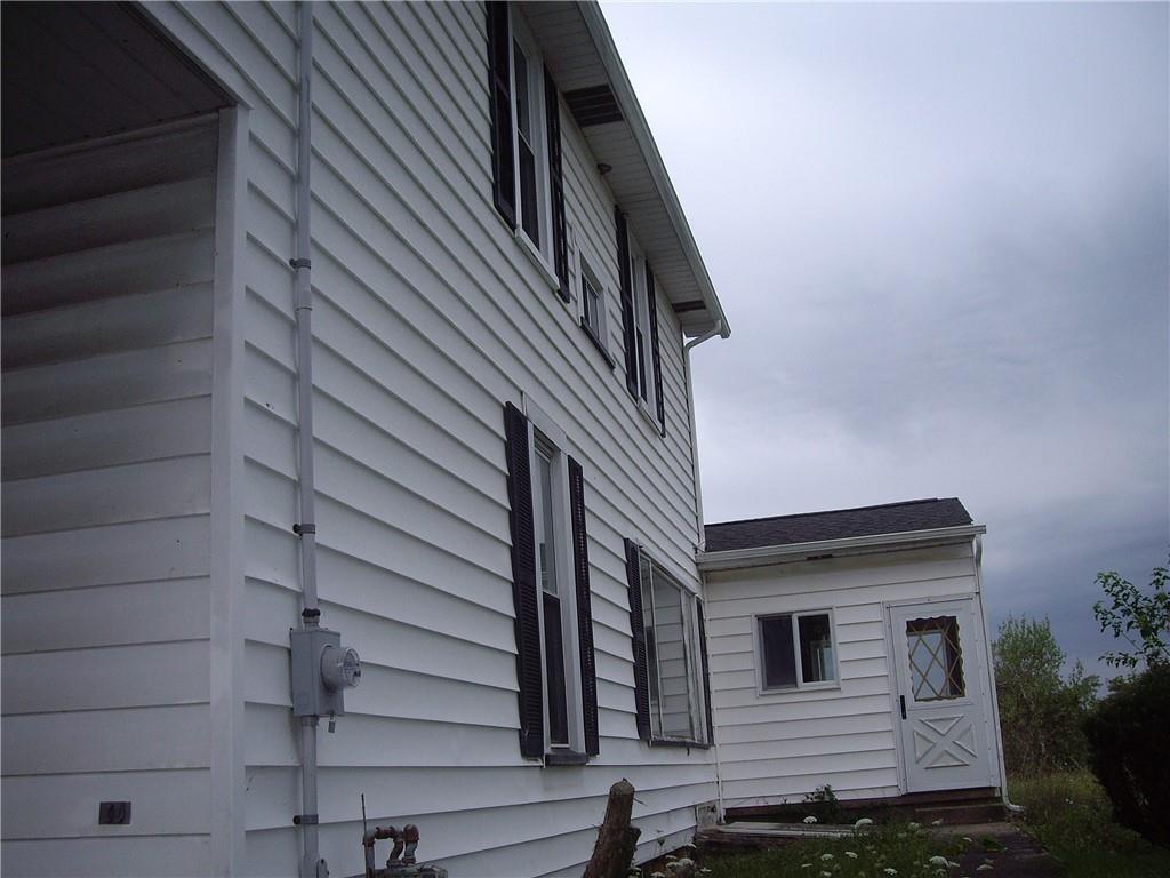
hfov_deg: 49.0
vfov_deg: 37.7
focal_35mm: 38
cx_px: 585
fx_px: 1284
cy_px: 439
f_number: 4.3
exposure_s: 1/640
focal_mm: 6.2
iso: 100
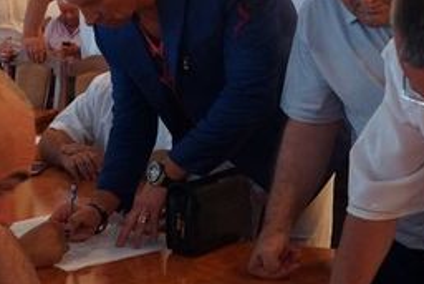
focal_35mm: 82
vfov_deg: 16.7
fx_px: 966
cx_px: 207
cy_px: 117
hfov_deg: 24.7
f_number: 4
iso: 1000
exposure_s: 1/60
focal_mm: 20
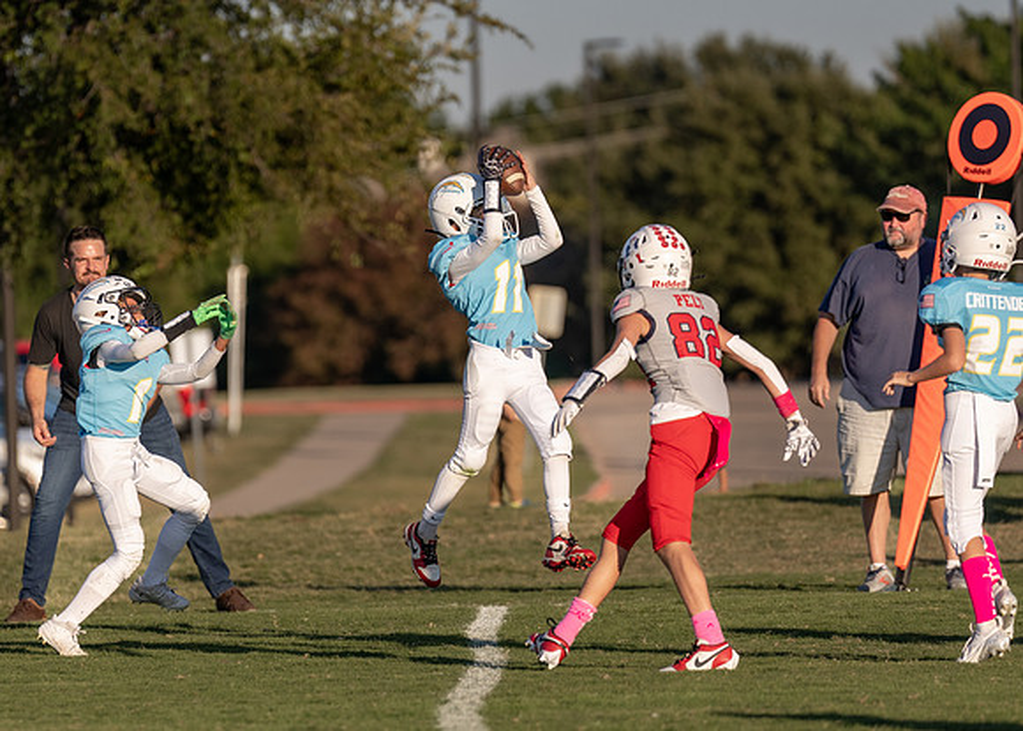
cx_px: 365
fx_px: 11464
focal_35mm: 395
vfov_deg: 3.6
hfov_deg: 5.1
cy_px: 331
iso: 100
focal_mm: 200
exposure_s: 1/2000
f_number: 2.8
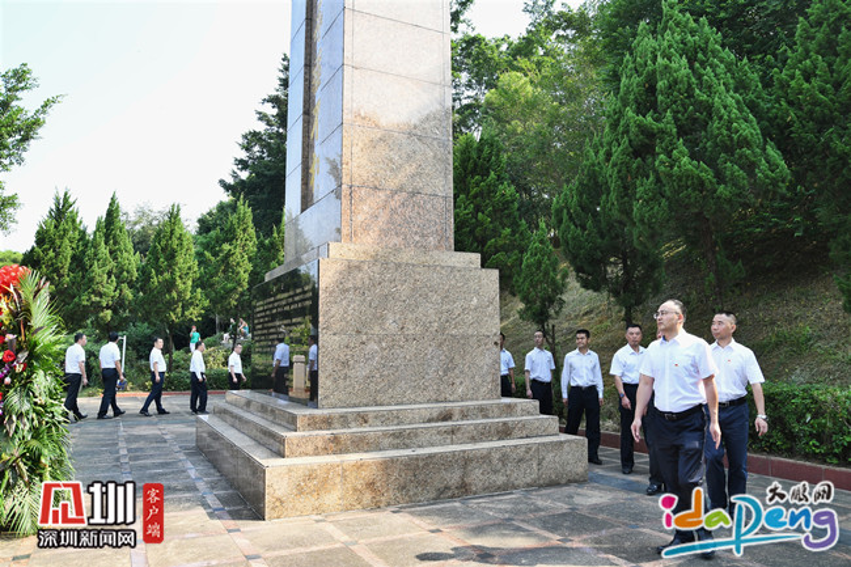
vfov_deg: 51.3
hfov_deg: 71.5
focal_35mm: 25
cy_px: 284
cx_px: 426
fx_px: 591
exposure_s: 1/200
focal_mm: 17
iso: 250
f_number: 7.1
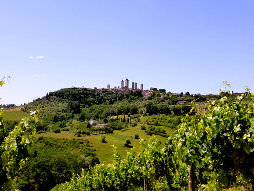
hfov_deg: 44.8
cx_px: 128
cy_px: 97
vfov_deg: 34.3
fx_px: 308
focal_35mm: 42
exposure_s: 1/1000
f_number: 3.9
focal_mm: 7.4
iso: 160
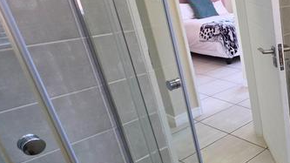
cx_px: 326
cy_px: 89
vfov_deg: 34.6
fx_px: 261
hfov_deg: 43.5
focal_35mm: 34
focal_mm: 2.2
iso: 200
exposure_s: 1/50
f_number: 1.9
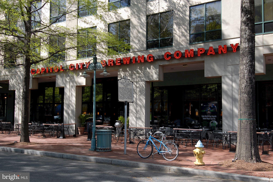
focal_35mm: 36
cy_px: 91
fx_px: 273
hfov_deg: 53.1
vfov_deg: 37.0
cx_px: 136
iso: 100
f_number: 6.3
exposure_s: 1/160
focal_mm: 24
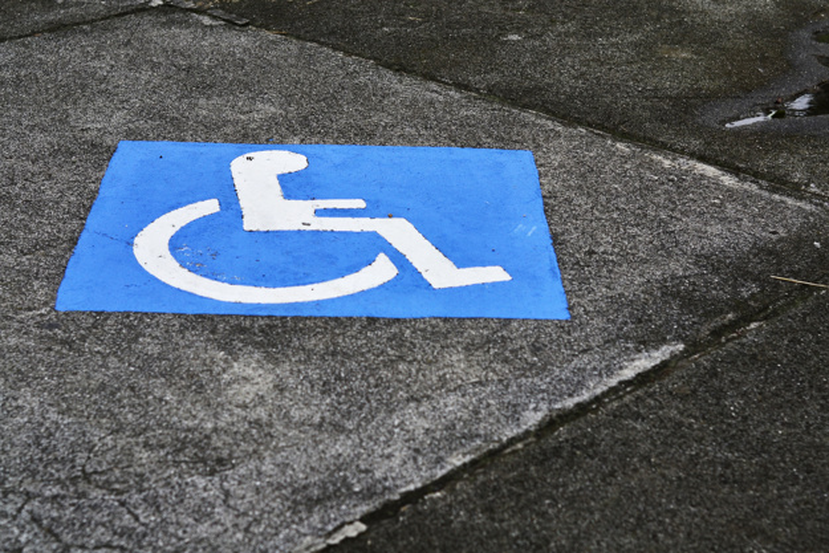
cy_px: 276
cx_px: 414
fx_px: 1727
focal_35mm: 75
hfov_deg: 27.0
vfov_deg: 18.2
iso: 200
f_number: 3.5
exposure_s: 1/4000
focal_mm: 50
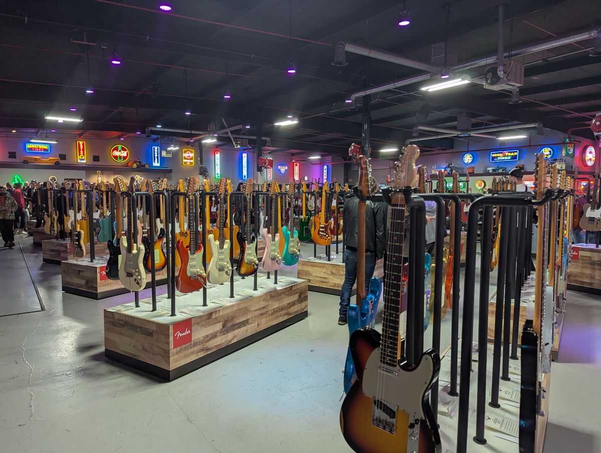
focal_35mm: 24
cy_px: 226
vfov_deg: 57.0
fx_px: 417
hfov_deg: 71.5
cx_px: 300
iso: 161
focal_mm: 6.81
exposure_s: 1/60
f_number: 1.85
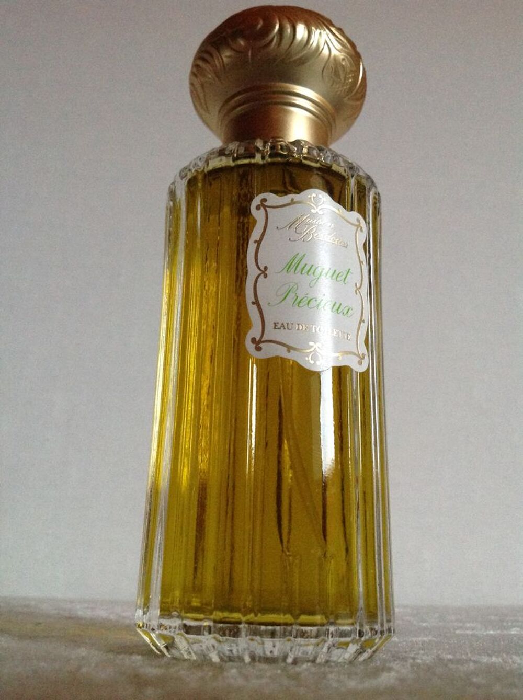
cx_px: 262
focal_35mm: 35
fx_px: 707
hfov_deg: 40.6
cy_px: 350
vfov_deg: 52.7
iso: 400
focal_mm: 4.28
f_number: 2.4
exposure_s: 1/15
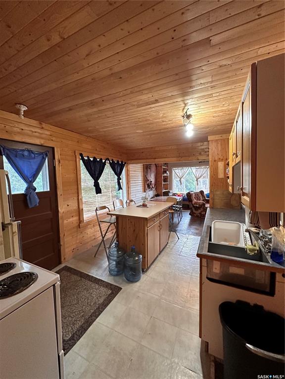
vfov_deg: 102.1
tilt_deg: -3.9
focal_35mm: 14
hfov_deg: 85.7
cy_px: 190
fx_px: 154
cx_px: 142
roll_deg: +0.6
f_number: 2.2
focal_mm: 2.22
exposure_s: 1/60
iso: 400
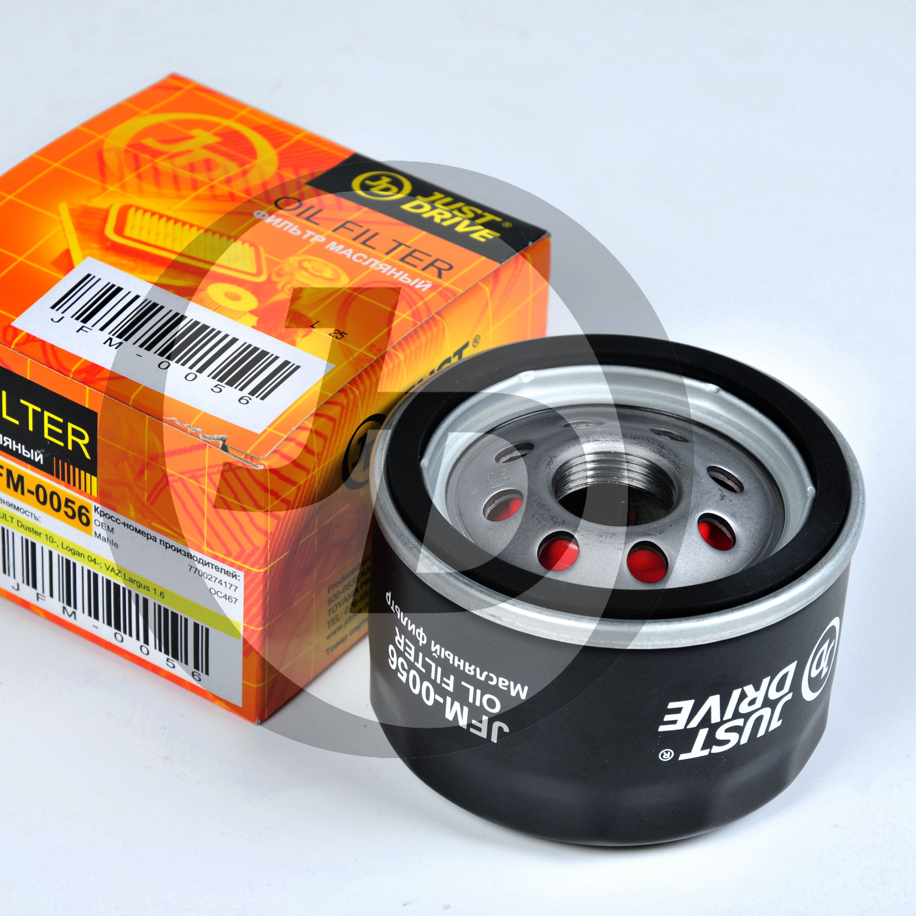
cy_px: 459
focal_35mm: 164
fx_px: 4899
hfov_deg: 10.7
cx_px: 395
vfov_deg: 10.7
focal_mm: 85
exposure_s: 1/200
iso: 100
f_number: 9
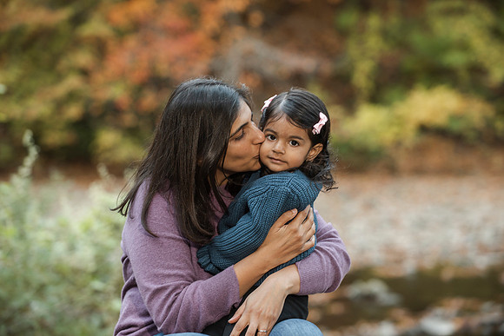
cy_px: 168
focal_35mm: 130
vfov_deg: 10.6
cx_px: 252
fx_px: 1820
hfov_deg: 15.8
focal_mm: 130
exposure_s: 1/125
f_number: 4
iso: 640
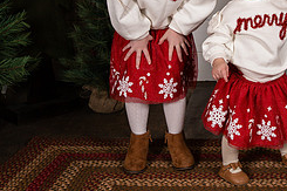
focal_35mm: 70
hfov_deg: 27.7
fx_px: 558
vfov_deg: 18.9
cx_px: 264
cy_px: 1
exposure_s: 1/250
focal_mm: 28
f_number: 4
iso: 200
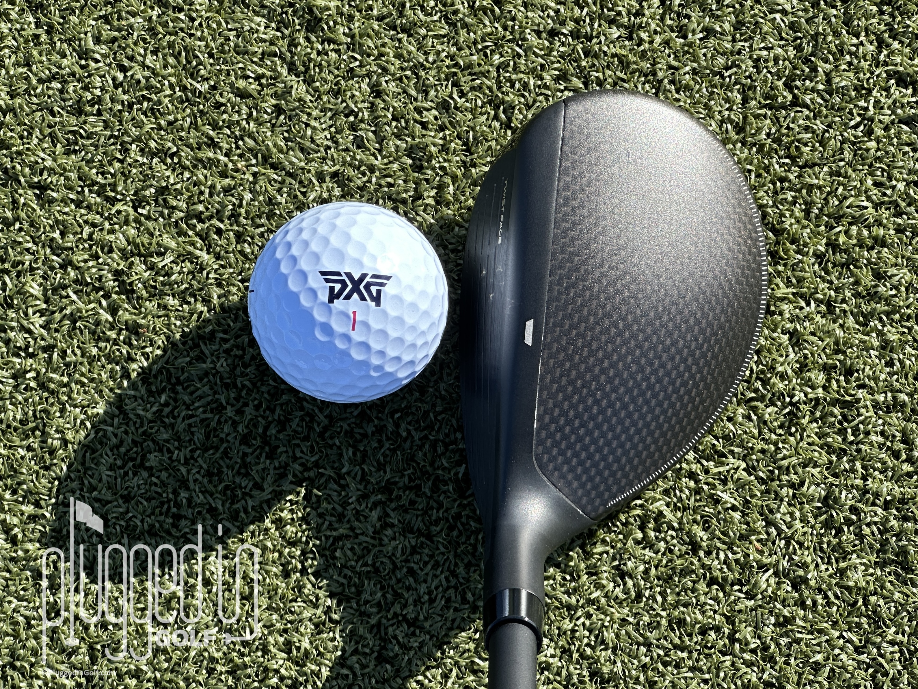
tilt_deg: -81.8
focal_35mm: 77
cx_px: 459
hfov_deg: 25.3
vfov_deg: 19.1
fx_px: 2042
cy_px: 344
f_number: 2.8
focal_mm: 9
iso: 32
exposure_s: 1/251
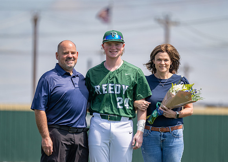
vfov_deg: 5.3
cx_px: 117
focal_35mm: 271
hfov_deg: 7.4
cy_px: 89
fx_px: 1755
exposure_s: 1/1600
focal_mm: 200
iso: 100
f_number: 2.8
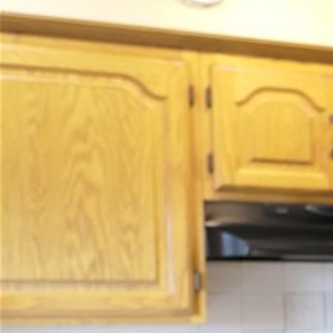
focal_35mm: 124
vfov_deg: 13.8
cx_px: 1008
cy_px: 372
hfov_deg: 10.2
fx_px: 1350
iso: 200
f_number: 1.4
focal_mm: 8.8
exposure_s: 1/60
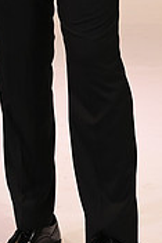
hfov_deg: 5.2
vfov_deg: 7.7
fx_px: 1785
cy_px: -68
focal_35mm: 264
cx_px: 94
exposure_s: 1/250
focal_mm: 80
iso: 1000
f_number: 6.3
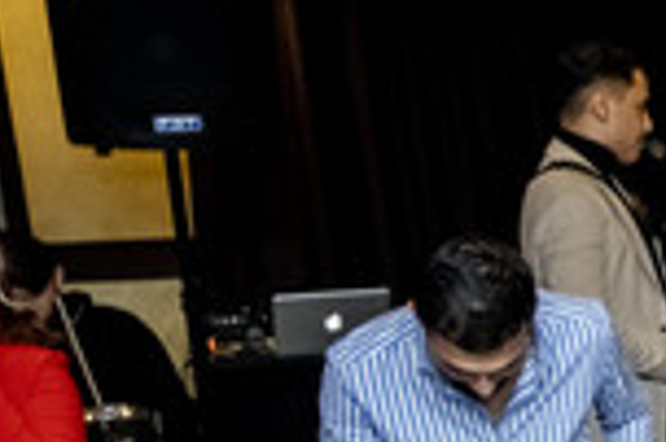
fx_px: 1866
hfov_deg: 16.3
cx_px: 1266
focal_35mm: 101
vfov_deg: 13.2
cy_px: 527
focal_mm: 16
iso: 1600
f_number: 2.8
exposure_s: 1/125
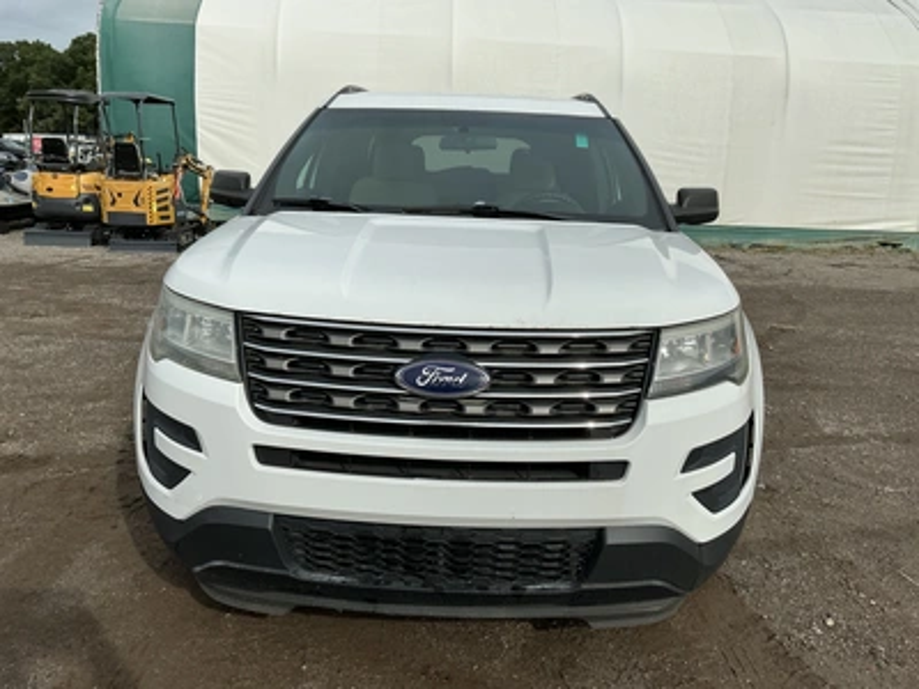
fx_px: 743
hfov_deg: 63.4
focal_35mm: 28
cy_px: 344
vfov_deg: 49.7
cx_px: 460
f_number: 1.8
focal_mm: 3
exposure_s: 1/2959
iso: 25
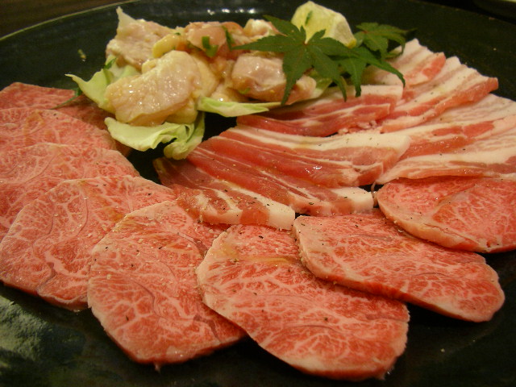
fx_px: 552
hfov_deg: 50.1
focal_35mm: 37
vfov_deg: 38.7
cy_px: 194
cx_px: 258
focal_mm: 5.7
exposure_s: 1/6.9
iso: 100
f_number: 2.8
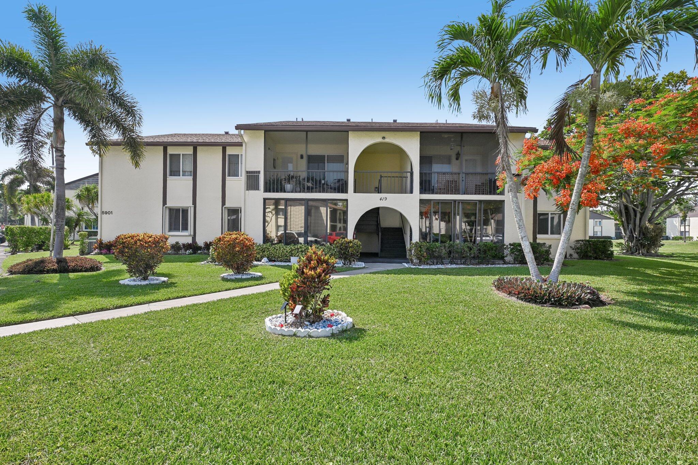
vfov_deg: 68.9
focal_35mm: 18
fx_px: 339
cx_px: 349
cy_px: 232
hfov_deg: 91.6
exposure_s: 1/400
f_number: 8
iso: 200
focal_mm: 17.5
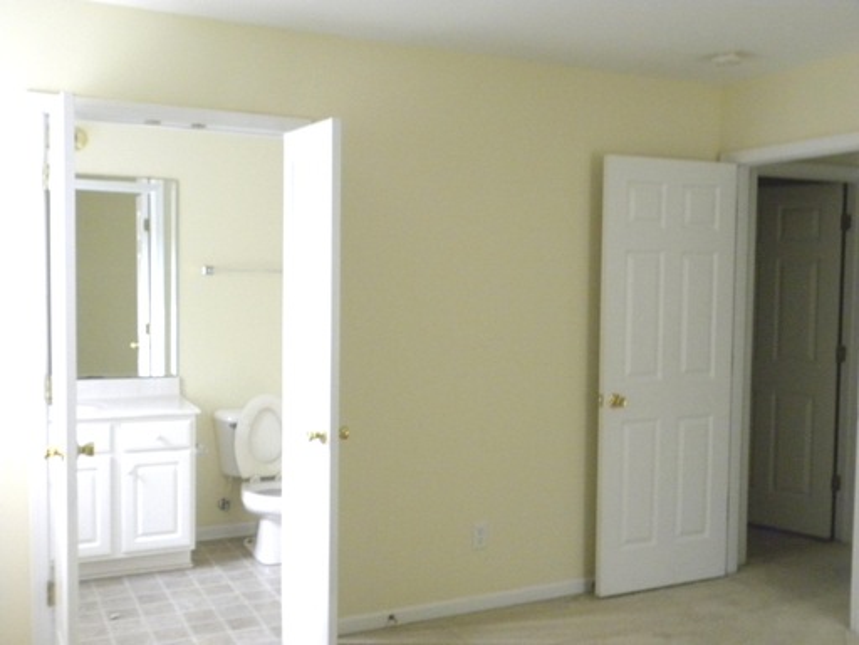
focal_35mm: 37
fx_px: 918
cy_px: 322
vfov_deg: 38.7
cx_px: 430
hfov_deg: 50.1
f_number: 3.2
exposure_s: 1/51.8
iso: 400
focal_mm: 6.6
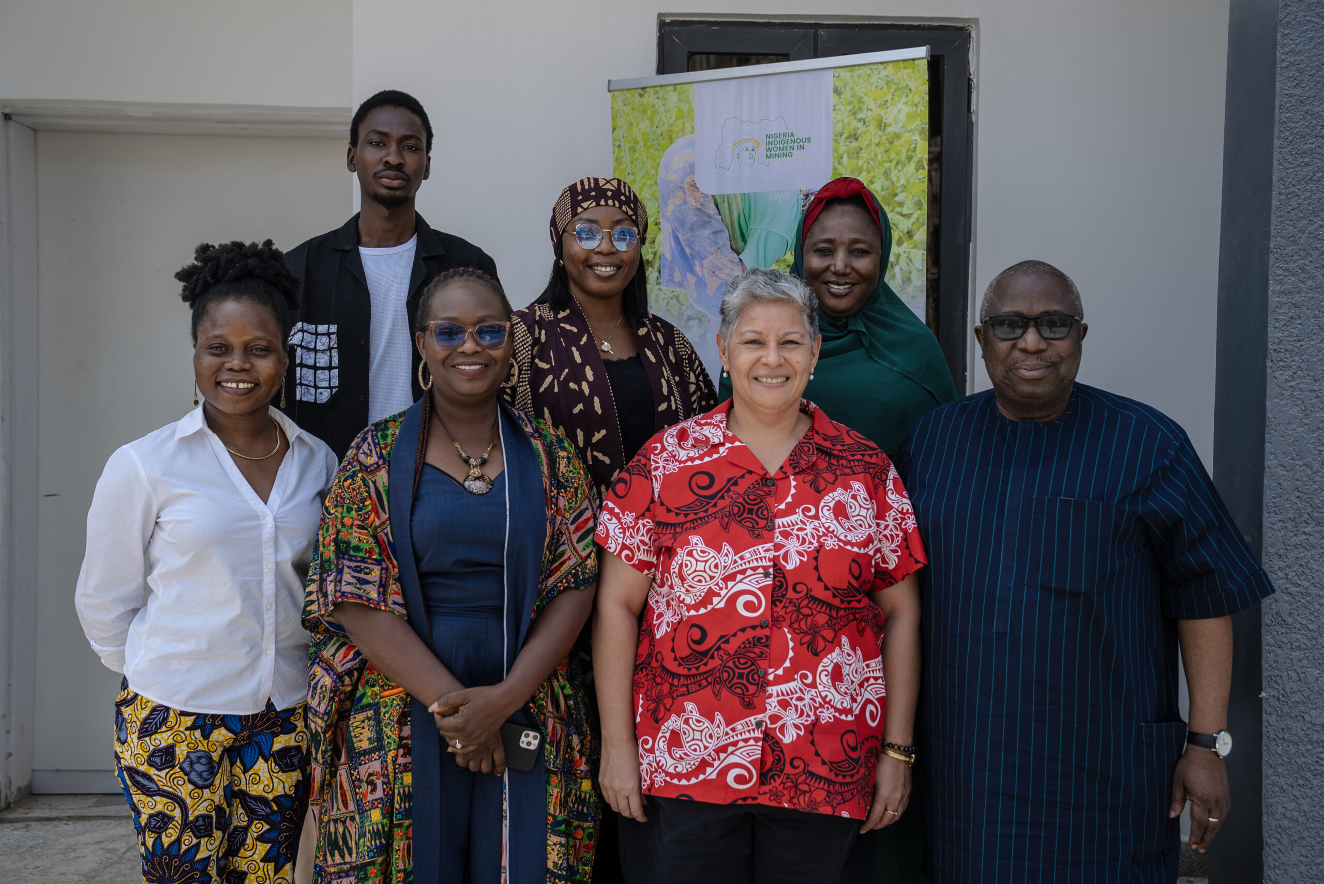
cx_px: 662
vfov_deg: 30.6
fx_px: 1619
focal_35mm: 44
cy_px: 442
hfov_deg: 44.5
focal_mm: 44
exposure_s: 1/200
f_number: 4
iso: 80
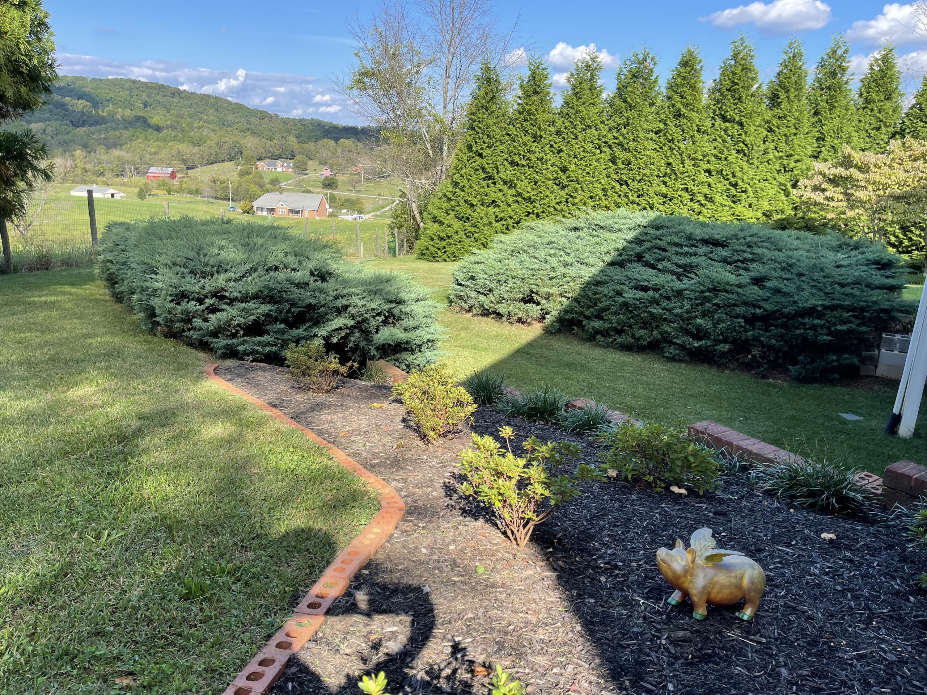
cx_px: 464
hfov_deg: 69.4
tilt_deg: -17.4
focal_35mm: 25
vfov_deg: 54.9
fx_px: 669
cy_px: 348
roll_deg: -2.0
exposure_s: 1/969
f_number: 1.6
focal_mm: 5.1
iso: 32
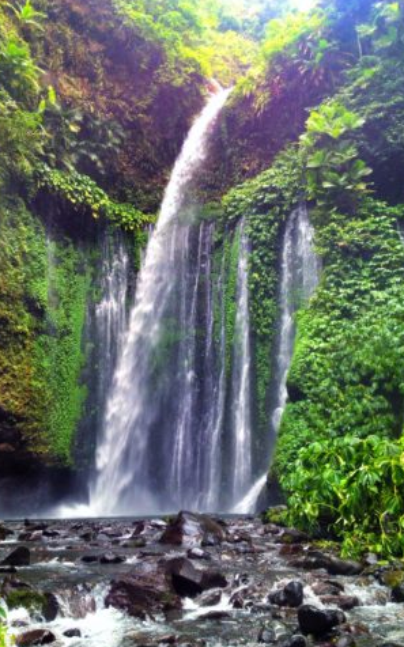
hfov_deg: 32.7
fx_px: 688
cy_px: 326
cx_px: 194
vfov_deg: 50.4
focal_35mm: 39
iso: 50
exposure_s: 1/60
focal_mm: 4.28
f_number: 2.4
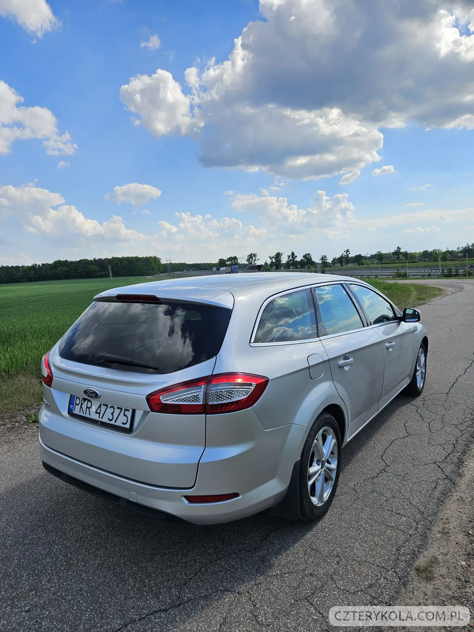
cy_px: 316
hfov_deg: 58.9
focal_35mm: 23
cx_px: 237
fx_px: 420
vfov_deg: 73.9
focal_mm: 5.4
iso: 25
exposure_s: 1/2378
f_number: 1.8
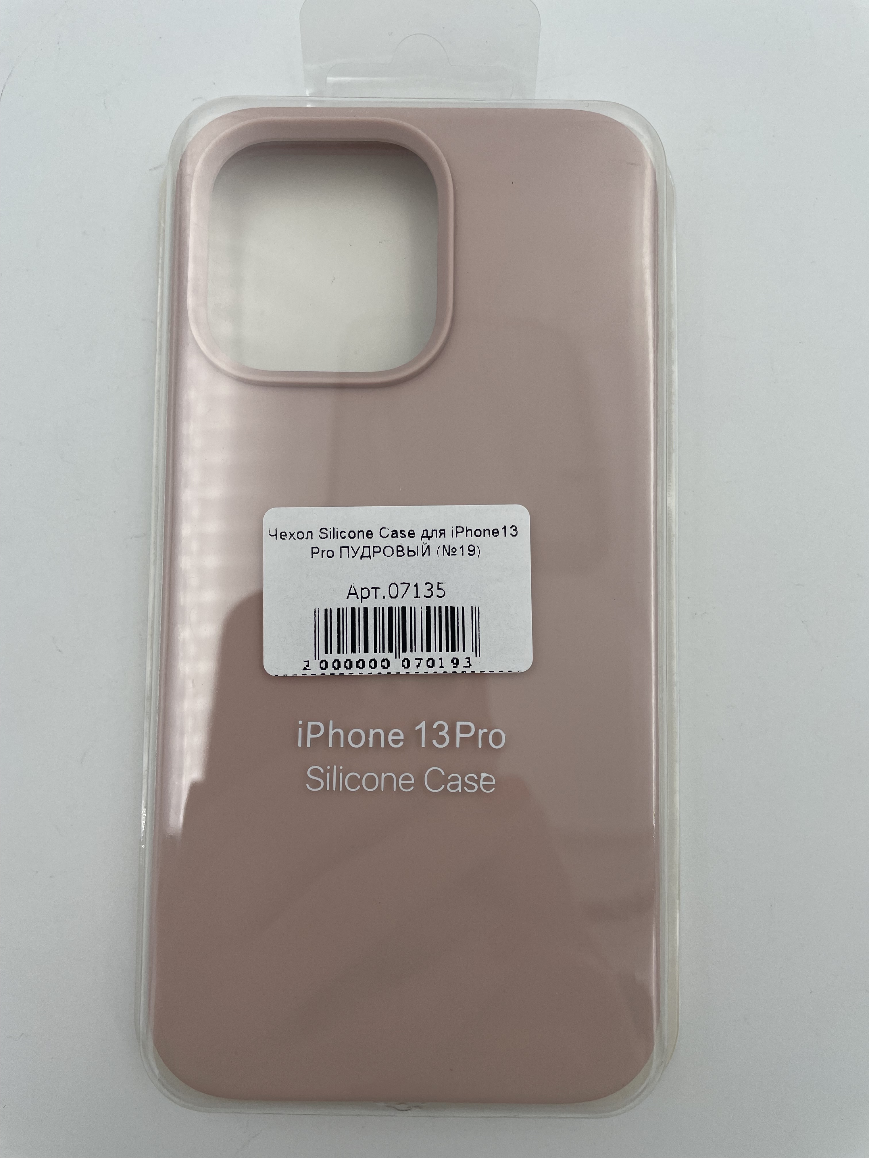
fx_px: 870
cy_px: 579
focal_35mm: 26
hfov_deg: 53.1
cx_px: 434
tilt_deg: -88.9
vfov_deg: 67.3
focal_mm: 4.2
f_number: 1.6
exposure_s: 1/1916
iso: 32
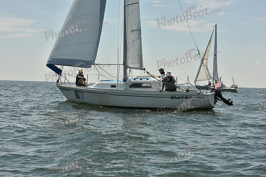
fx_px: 628
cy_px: 88
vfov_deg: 16.1
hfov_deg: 23.9
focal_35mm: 85
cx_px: 133
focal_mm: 85
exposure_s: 1/1600
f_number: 9
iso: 320
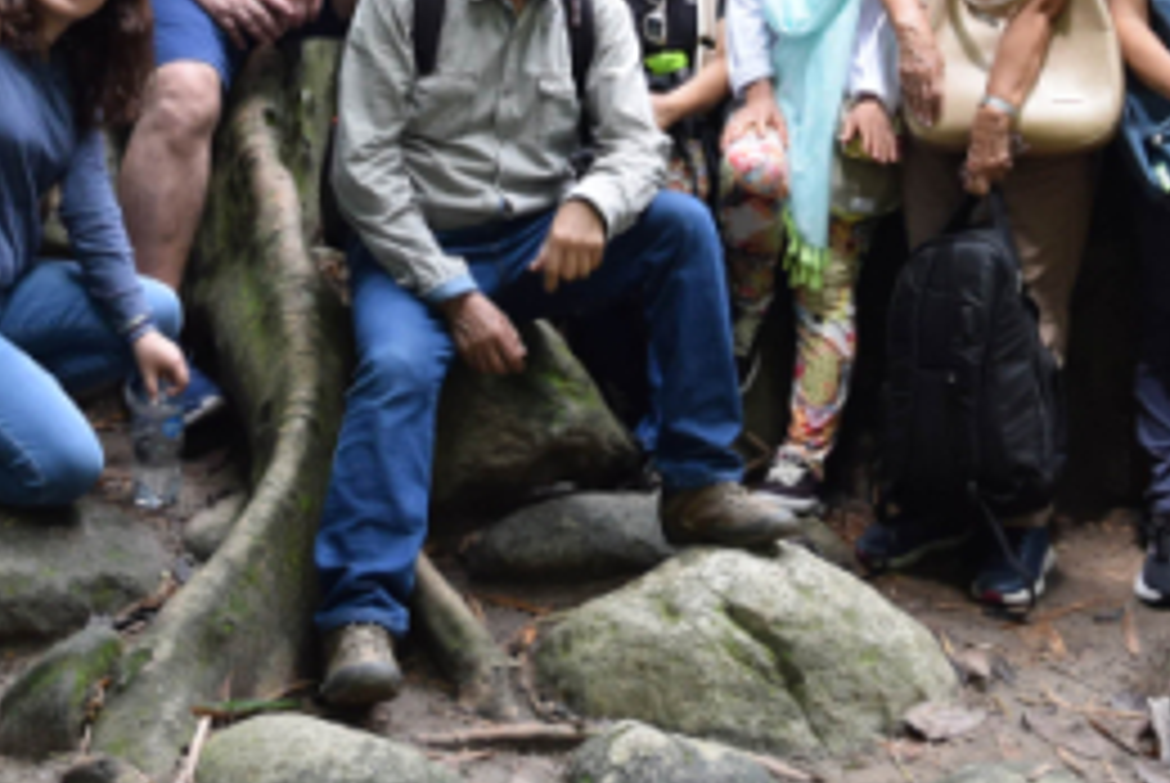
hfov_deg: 24.4
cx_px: 626
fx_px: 2700
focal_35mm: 83
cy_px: -32
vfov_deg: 16.1
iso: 400
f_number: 4
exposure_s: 1/60
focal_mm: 18
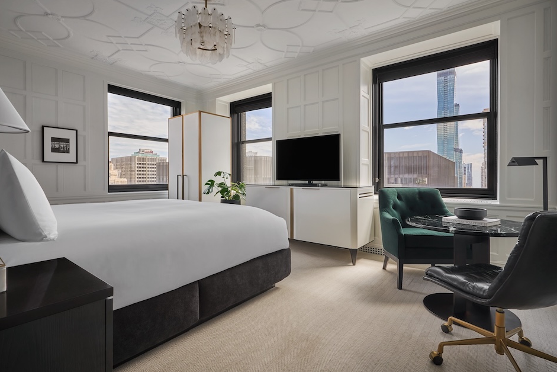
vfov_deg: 70.4
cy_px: 177
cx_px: 275
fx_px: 263
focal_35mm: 17
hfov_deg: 93.3
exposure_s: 1/13
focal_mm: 16
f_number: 11
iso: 200
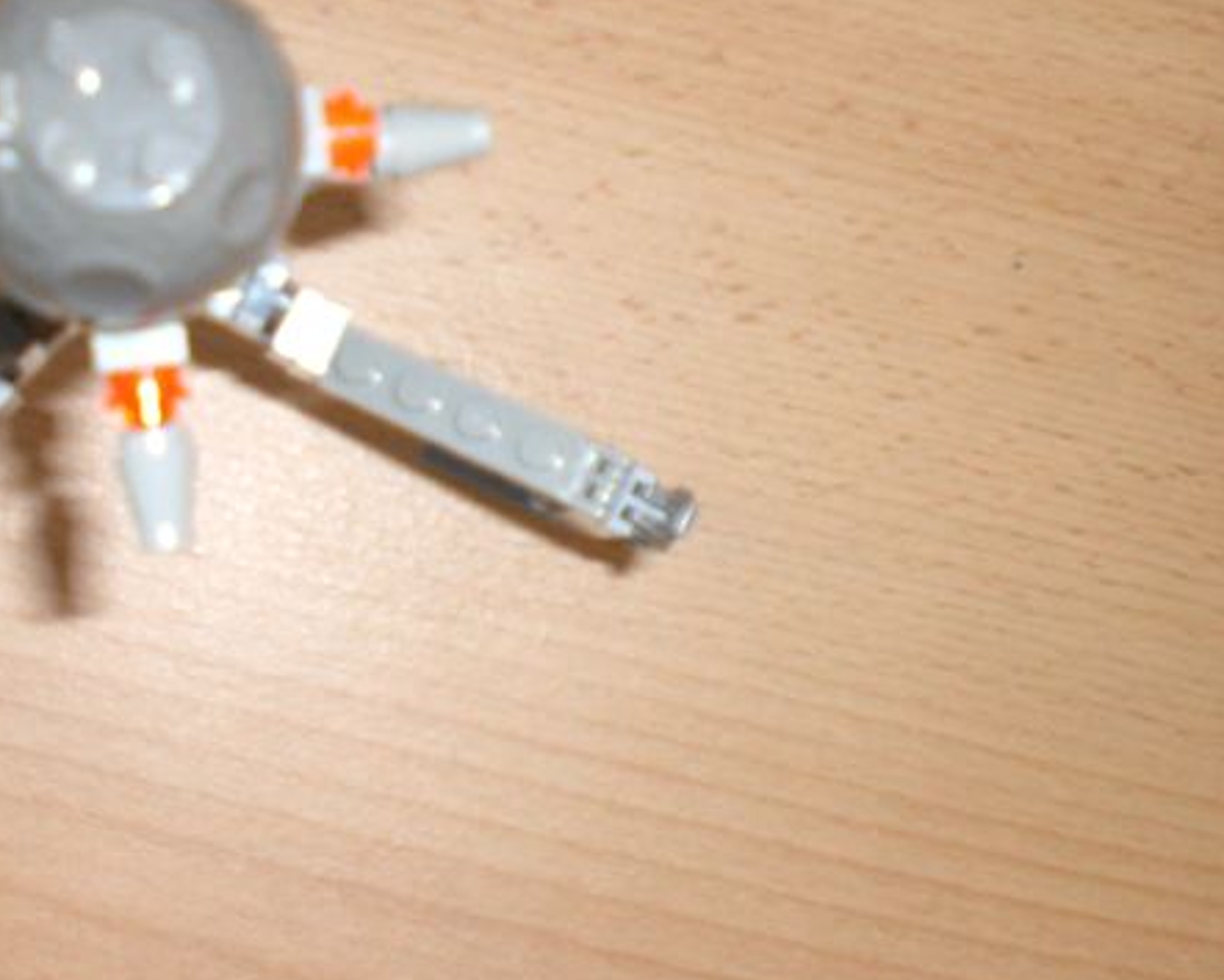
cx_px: 122
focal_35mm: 67
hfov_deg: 27.3
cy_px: 198
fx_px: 2428
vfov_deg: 22.5
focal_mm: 6.3
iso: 200
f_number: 3.1
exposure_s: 1/30
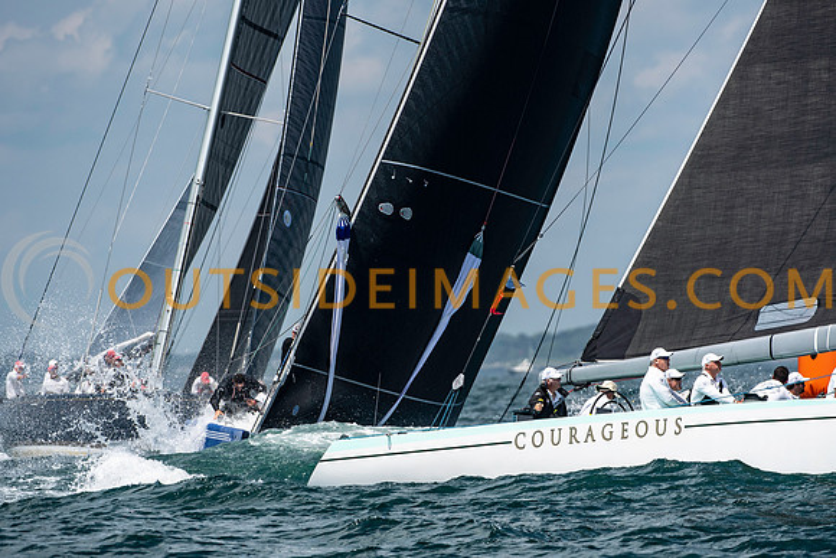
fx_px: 11846
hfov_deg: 4.0
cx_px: 418
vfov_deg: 2.7
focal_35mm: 510
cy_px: 279
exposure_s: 1/2500
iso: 400
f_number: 5.6
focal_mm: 340
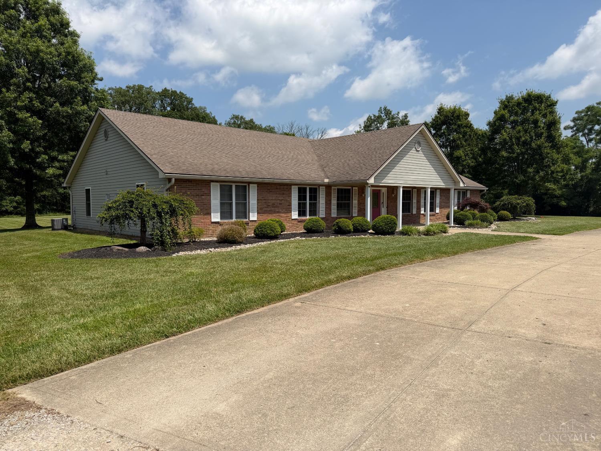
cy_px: 226
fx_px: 417
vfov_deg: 56.8
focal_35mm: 24
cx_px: 300
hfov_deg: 71.6
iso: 80
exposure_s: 1/6173
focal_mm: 6.76
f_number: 1.78
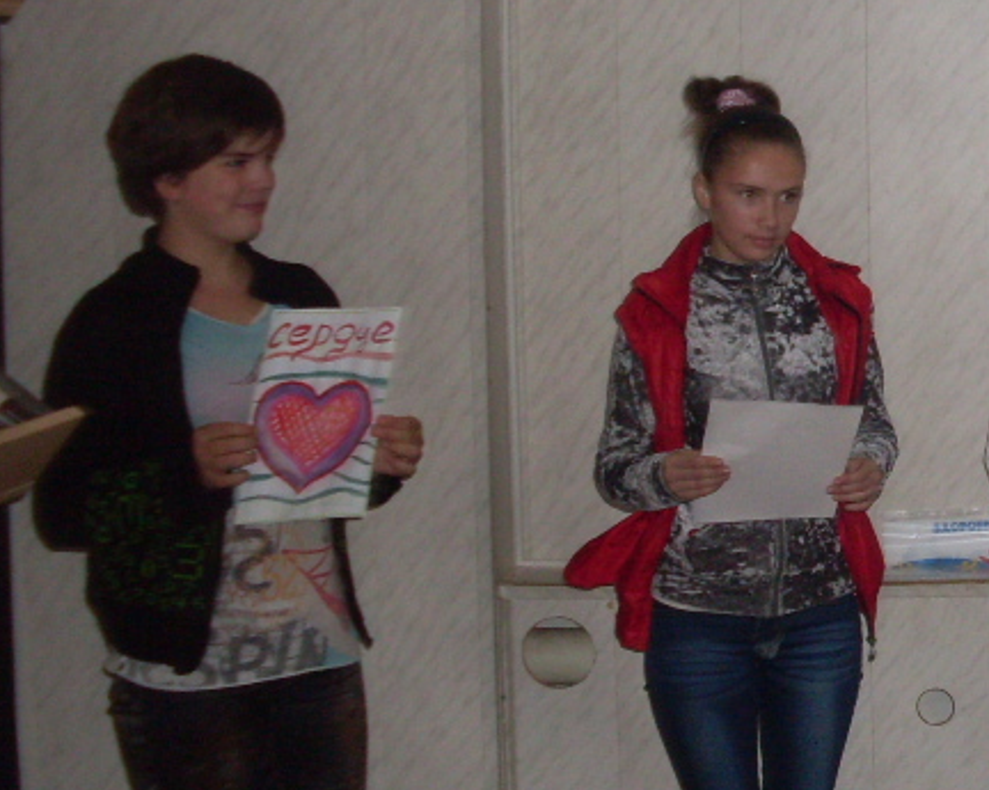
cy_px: 311
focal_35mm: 88
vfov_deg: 17.4
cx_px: 1156
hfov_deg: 20.5
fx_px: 2574
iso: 100
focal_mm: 6.3
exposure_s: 1/45
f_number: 2.8
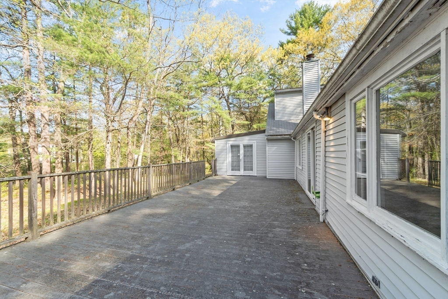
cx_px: 224
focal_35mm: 15
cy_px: 150
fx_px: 187
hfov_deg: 100.4
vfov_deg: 77.3
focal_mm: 10
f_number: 8
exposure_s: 1/60
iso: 160
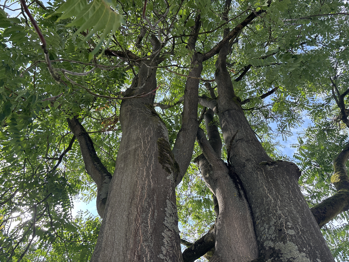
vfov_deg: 53.1
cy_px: 131
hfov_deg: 67.3
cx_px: 174
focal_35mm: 26
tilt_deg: +67.5
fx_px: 262
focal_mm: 5.96
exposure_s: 1/711
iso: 50
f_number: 1.6
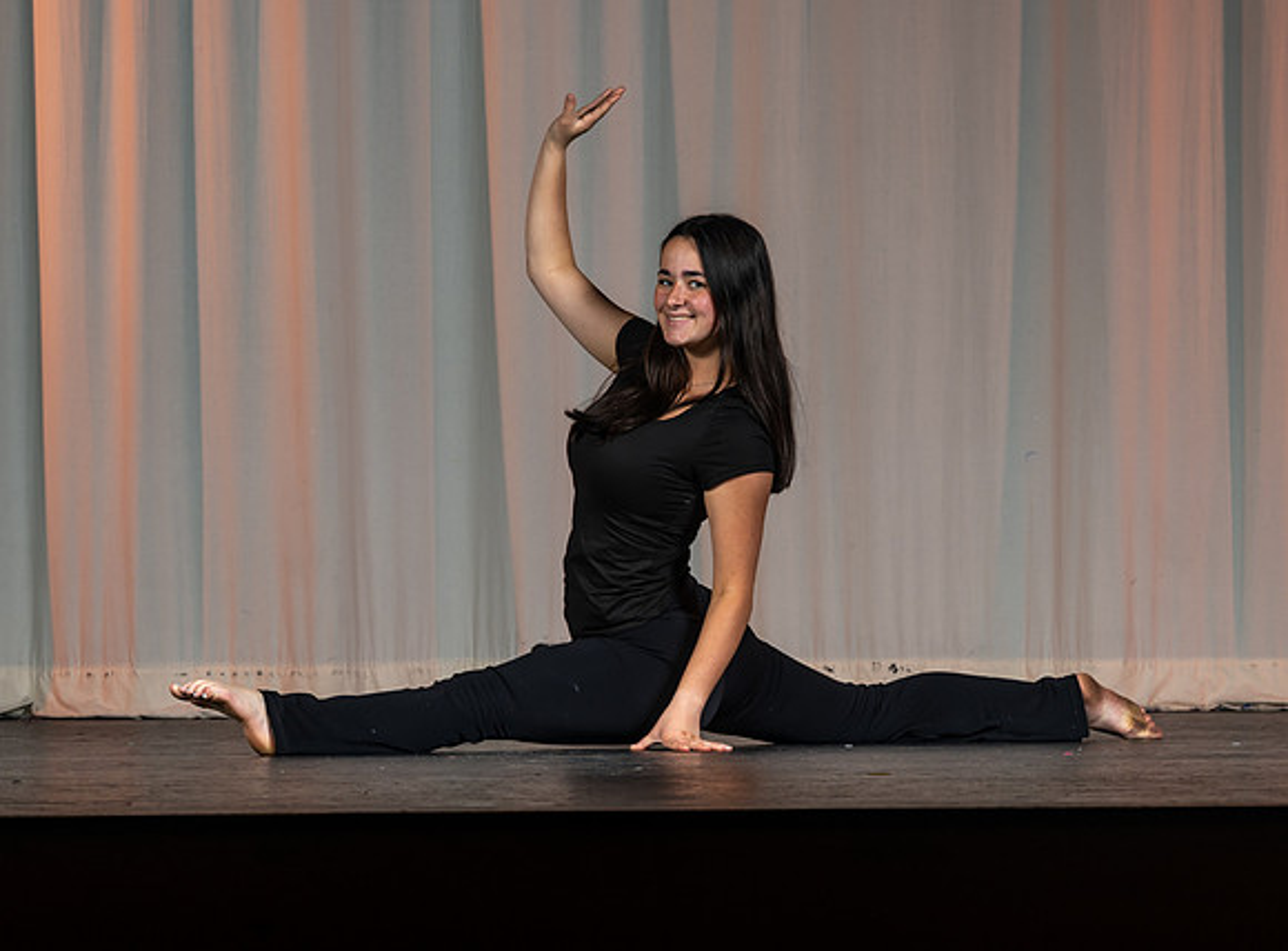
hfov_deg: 11.7
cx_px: 709
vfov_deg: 8.6
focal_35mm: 171
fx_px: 6312
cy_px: 439
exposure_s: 1/160
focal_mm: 77
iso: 125
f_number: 7.1
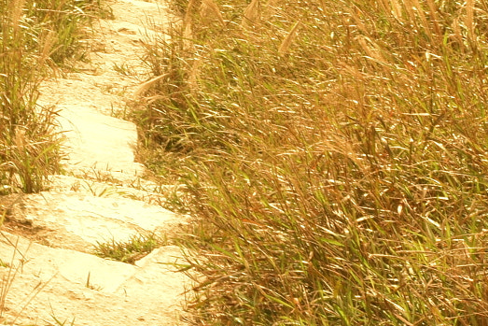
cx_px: -321
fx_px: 1912
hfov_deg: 13.4
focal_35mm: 141
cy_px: -188
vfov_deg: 9.4
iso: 200
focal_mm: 24
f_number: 11
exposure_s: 1/80
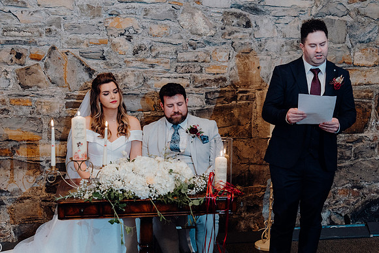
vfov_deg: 24.2
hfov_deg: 35.6
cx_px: 212
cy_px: 142
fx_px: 589
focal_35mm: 56
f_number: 3.5
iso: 2500
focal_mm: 50
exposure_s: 1/200
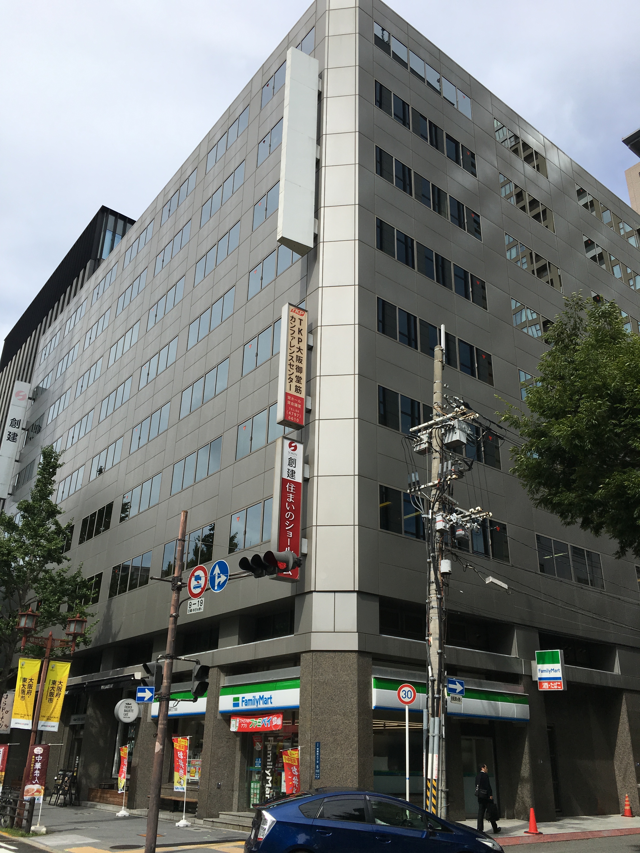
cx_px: 320
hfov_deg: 48.2
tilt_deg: +24.3
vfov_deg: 61.7
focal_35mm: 29
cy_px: 426
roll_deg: -2.2
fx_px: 715
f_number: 2.2
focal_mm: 4.15
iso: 25
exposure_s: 1/1923
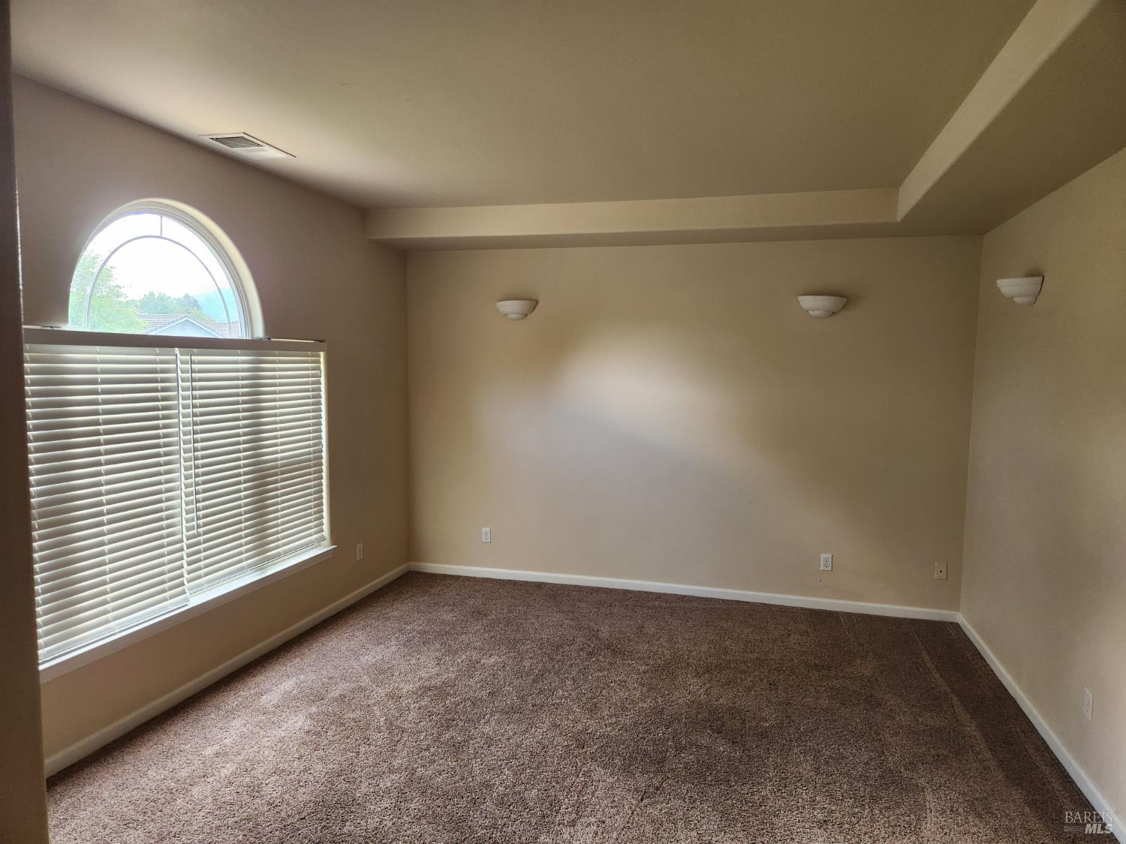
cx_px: 563
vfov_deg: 58.9
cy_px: 422
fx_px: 748
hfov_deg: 73.9
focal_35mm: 23
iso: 160
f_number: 1.8
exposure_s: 1/120
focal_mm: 5.4
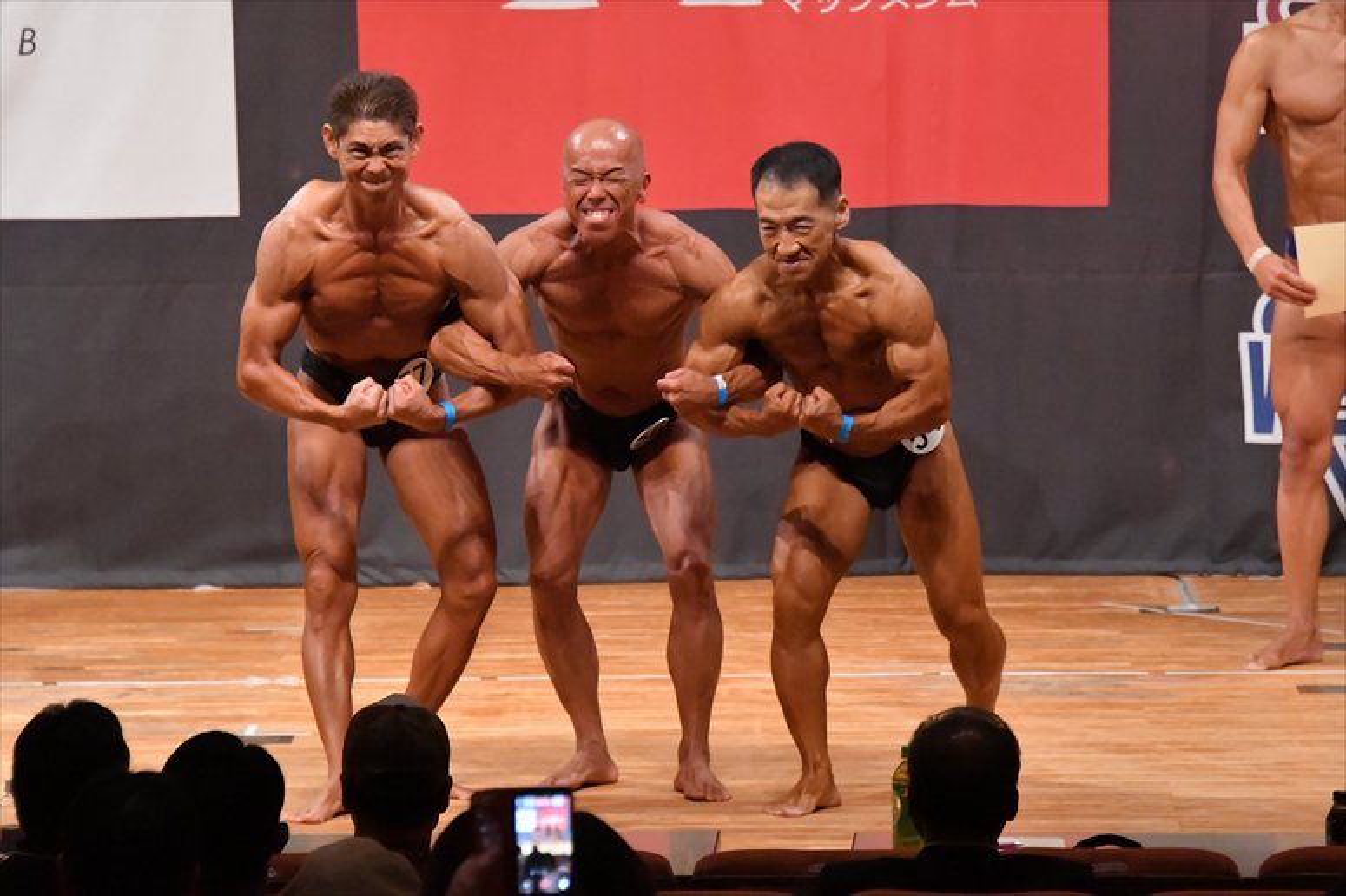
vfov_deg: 5.1
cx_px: 673
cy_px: 448
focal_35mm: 270
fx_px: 10090
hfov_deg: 7.6
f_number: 5.6
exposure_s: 1/400
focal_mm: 180
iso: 11400
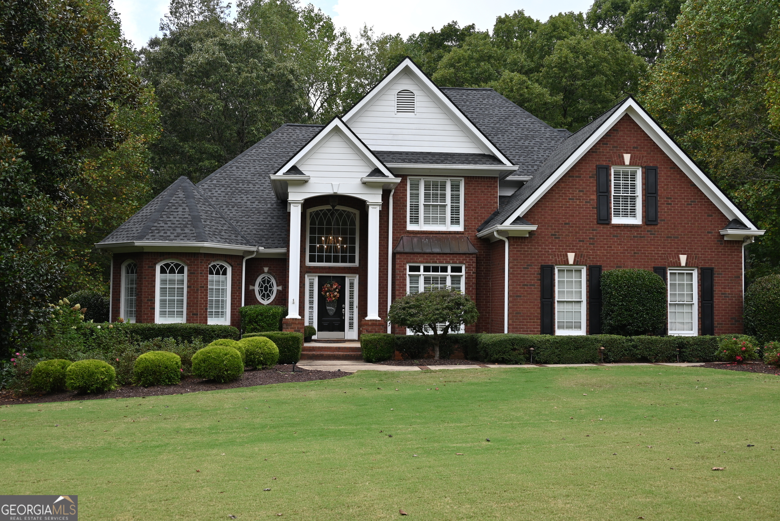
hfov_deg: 50.7
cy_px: 260
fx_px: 824
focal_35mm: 38
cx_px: 390
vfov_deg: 35.1
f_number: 5.6
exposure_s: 1/250
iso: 160
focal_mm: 38
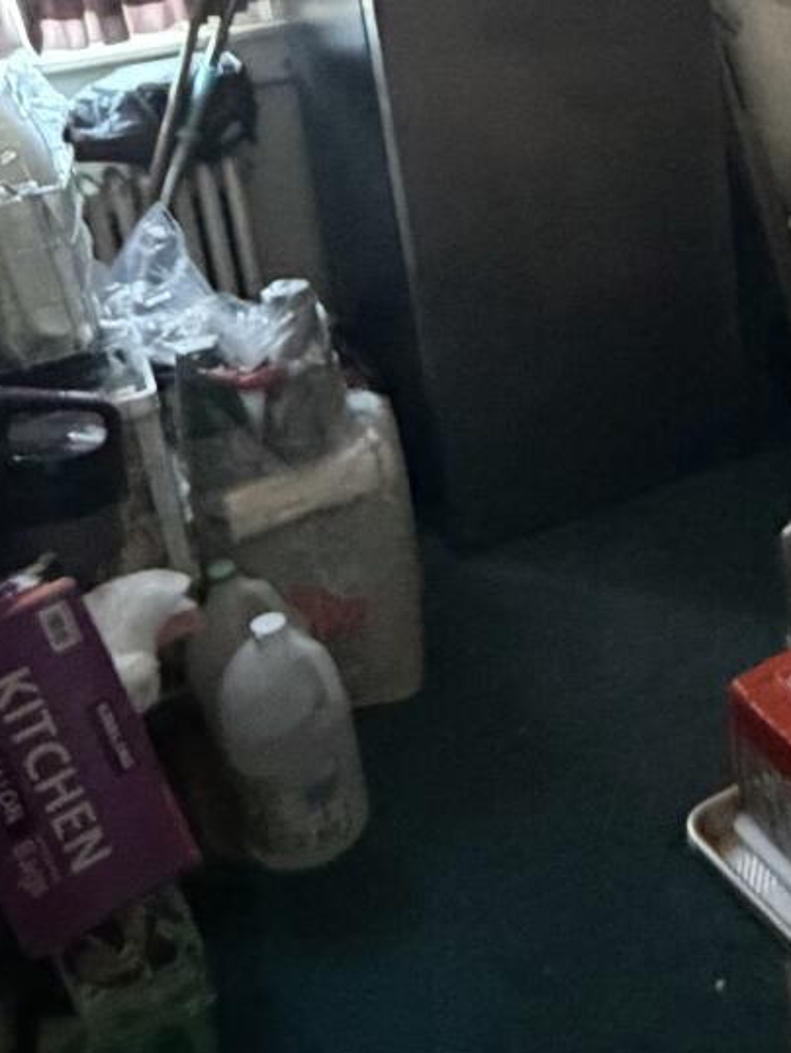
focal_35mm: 52
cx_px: 766
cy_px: 172
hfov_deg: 26.7
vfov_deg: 35.3
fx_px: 1583
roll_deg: +5.6
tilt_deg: -18.7
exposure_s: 1/30
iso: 1250
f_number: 2.2
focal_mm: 2.22
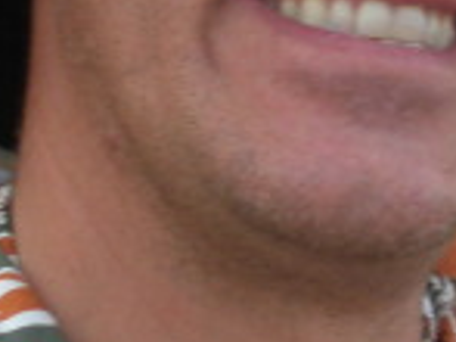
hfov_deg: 9.8
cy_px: 96
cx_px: 667
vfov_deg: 7.6
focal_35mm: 196
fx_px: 2580
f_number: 3.5
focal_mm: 6.3
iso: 73
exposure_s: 1/54.3
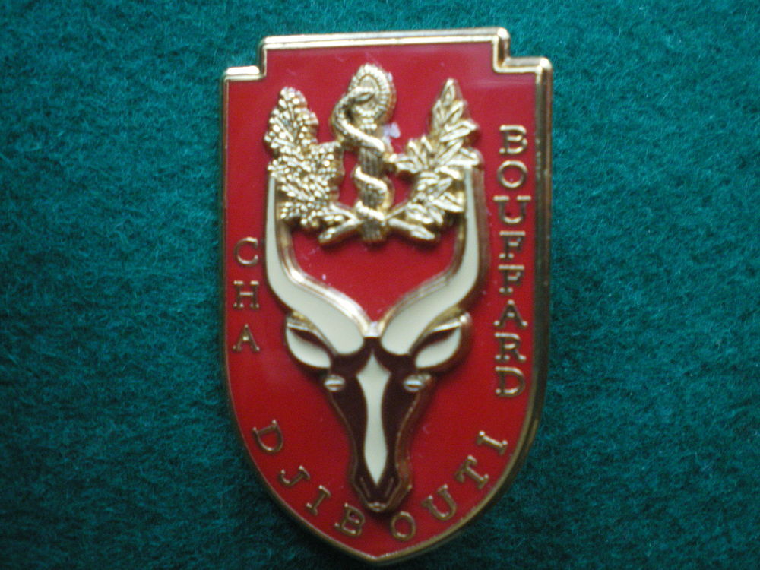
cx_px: 380
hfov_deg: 49.0
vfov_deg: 37.7
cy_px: 285
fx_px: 834
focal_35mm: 38
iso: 400
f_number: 3.1
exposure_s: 1/20
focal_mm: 6.3
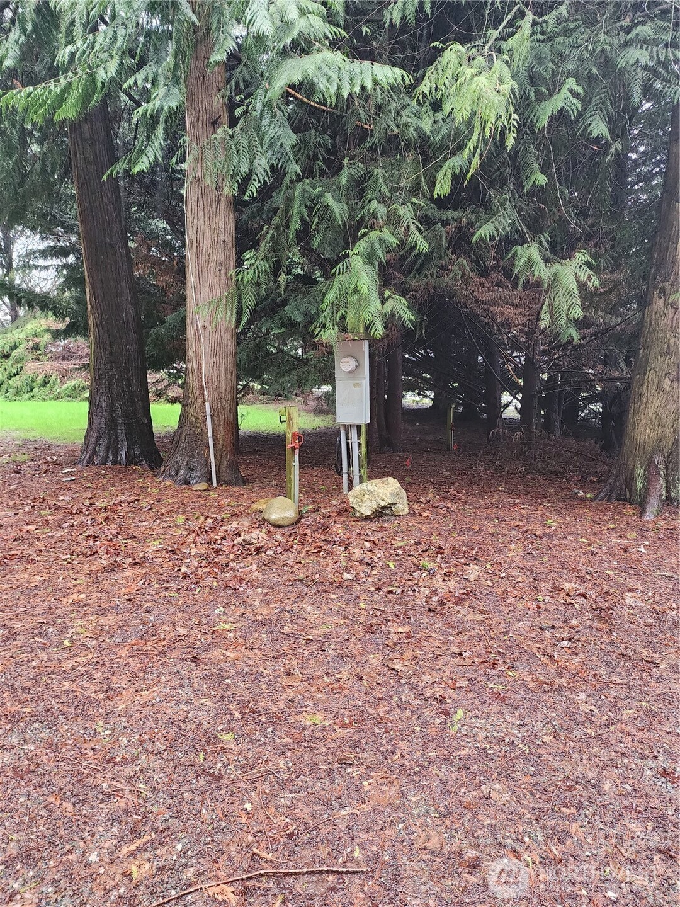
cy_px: 454
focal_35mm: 23
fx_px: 602
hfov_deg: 58.9
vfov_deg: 73.9
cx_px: 340
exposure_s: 1/120
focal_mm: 6.4
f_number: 1.8
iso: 800
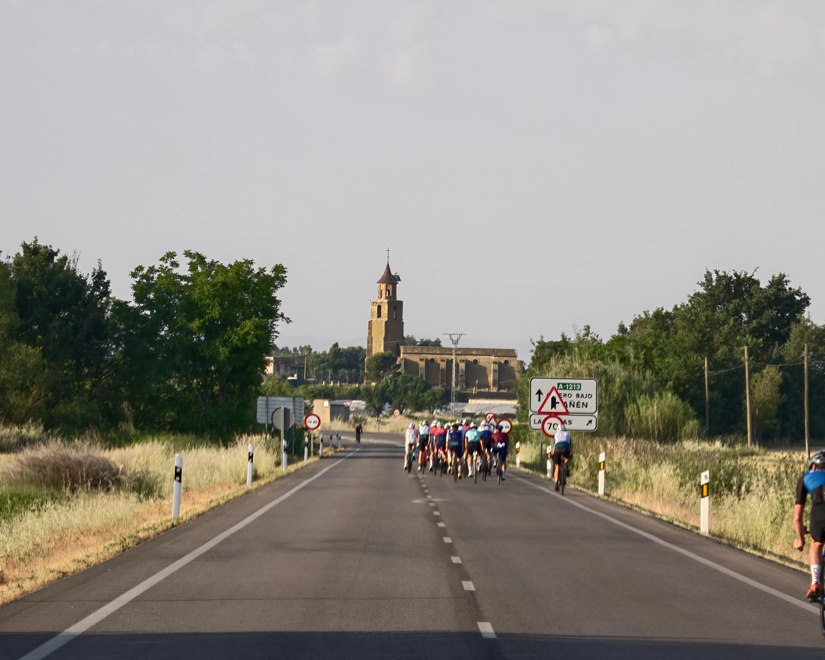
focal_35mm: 240
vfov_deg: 6.4
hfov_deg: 8.1
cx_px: 423
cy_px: 330
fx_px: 5860
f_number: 3.5
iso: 160
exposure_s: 1/200
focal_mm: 34.8
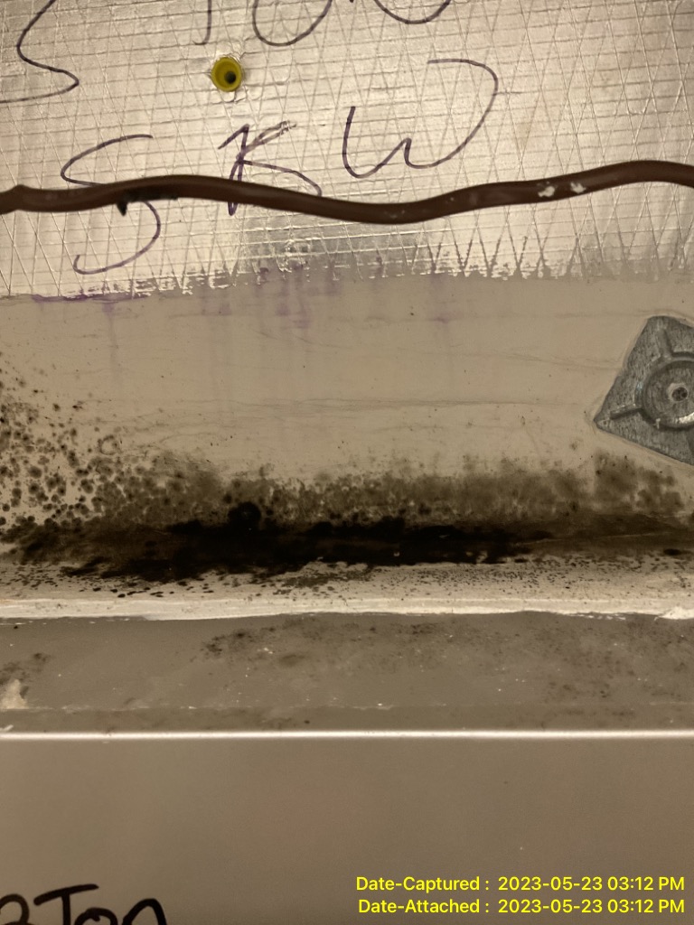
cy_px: 462
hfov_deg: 48.2
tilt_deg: -14.6
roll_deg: +2.3
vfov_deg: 61.7
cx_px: 347
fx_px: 775
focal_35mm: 29
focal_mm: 3
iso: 160
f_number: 1.8
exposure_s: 1/60
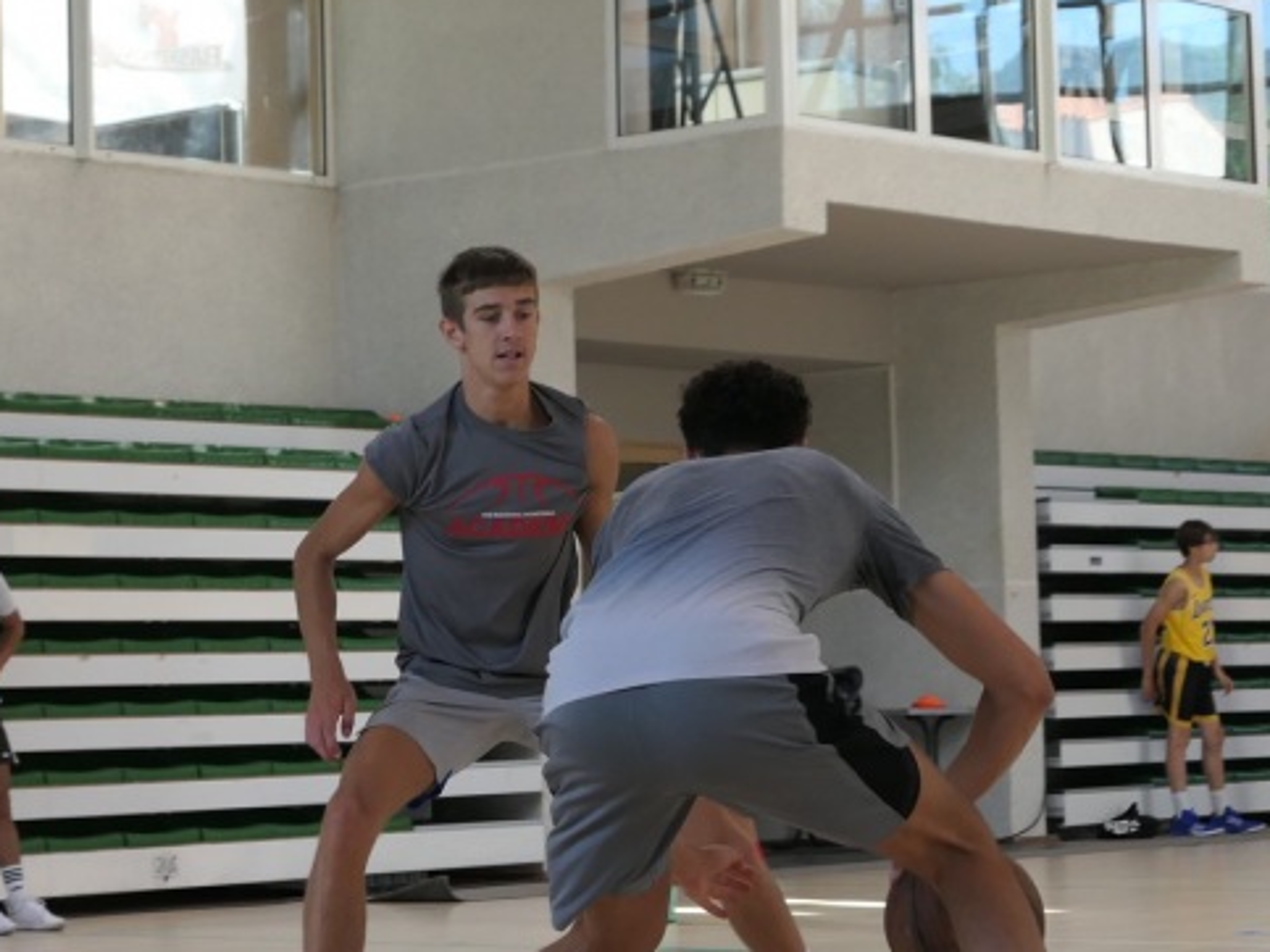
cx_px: 392
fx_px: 4071
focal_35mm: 111
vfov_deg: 13.3
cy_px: 479
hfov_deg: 17.7
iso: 640
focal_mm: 22.7
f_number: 2.8
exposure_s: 1/500
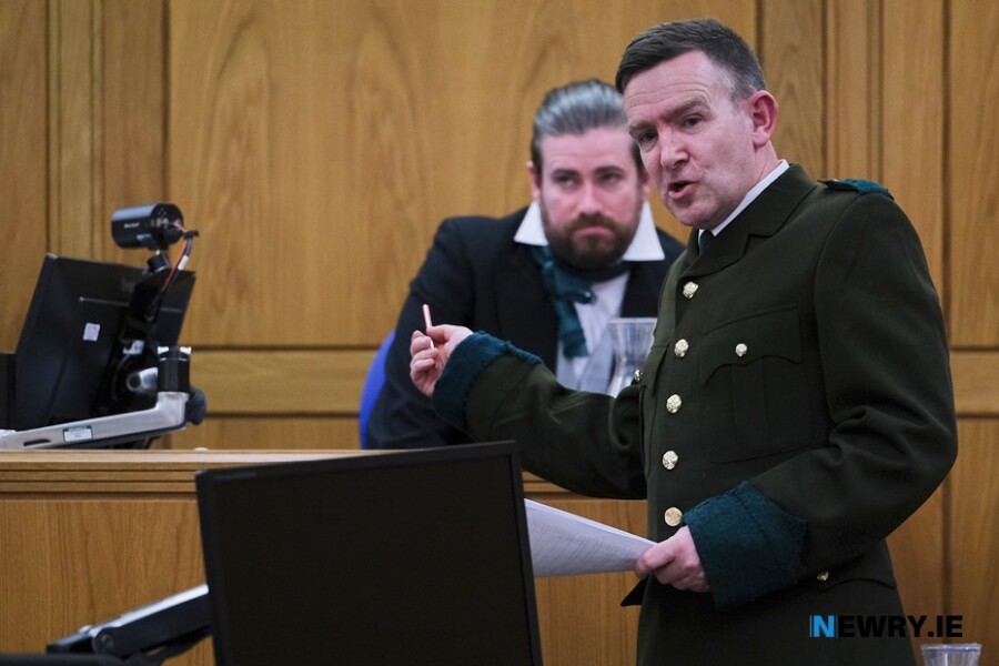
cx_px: 500
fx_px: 5827
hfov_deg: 9.8
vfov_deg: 6.5
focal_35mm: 210
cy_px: 333
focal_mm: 140
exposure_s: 1/250
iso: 2000
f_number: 2.8
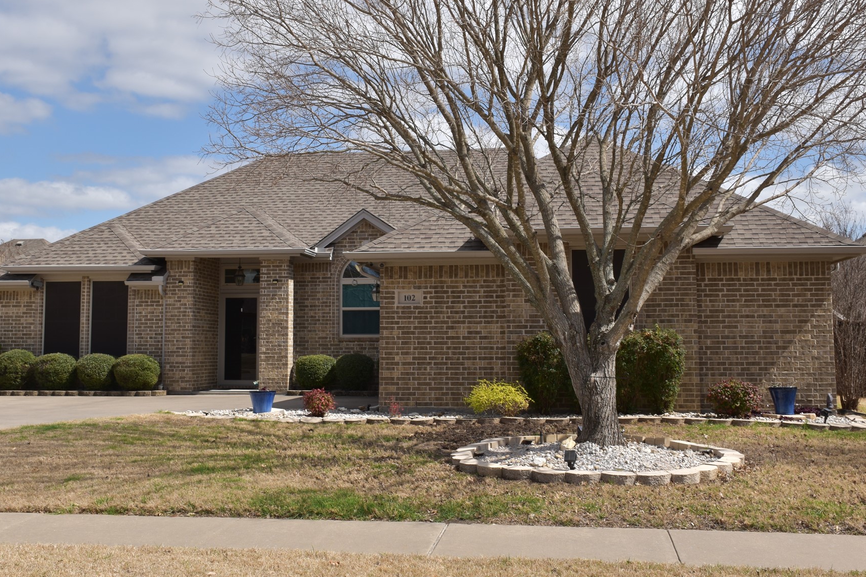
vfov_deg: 30.6
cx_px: 432
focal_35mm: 44
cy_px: 215
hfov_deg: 44.8
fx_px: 1050
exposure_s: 1/200
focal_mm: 23
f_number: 10
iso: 100
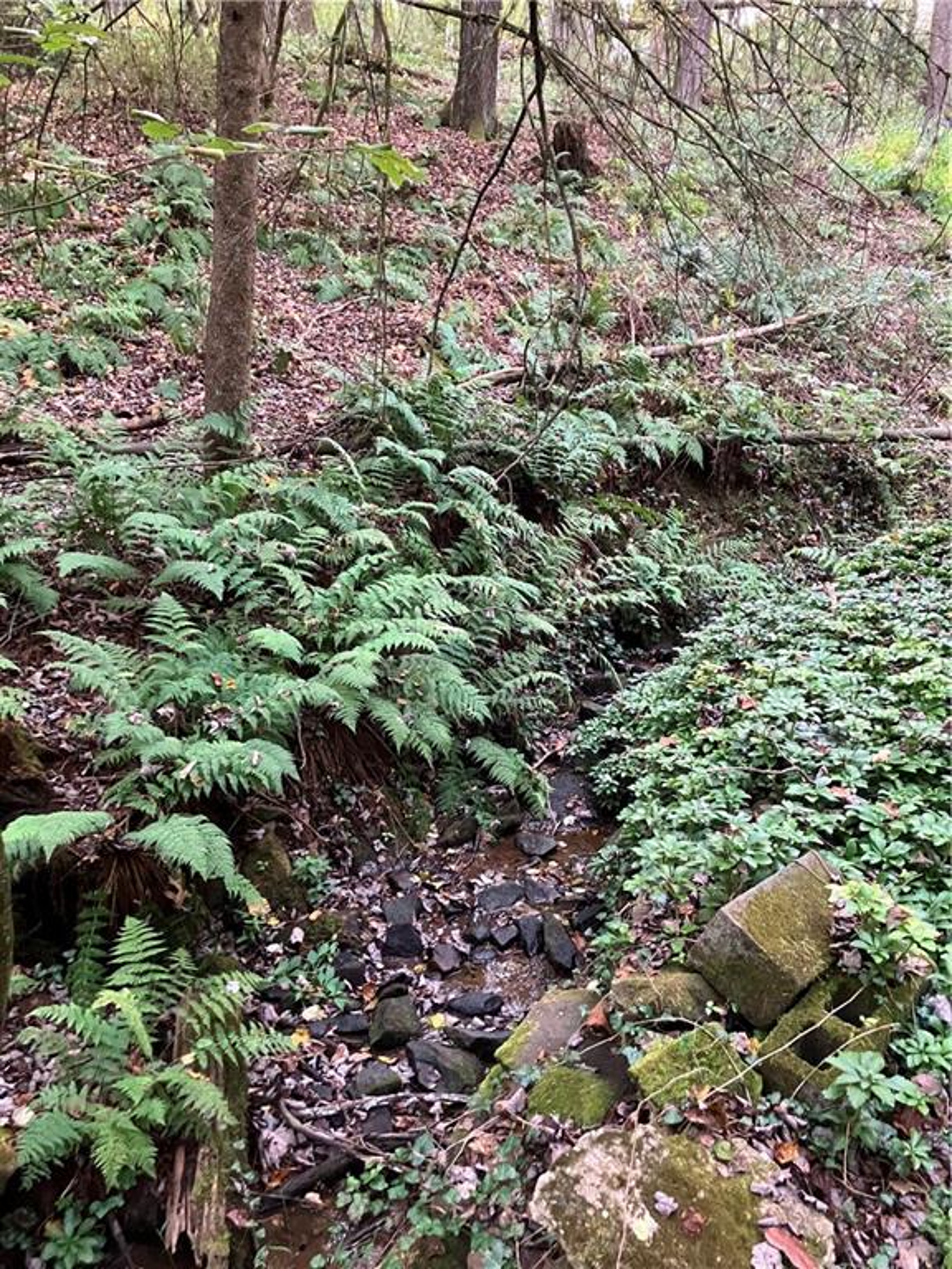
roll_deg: -0.9
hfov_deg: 49.7
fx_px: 1027
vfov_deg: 63.4
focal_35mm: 28
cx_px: 476
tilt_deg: -15.6
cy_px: 634
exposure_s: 1/47
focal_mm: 3.99
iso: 320
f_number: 1.8
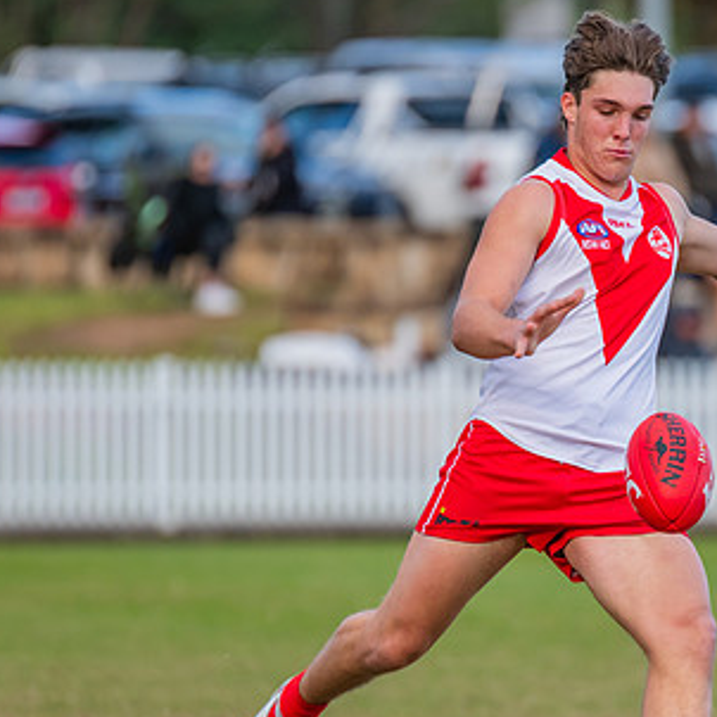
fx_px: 16451
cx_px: 641
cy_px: 399
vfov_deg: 2.5
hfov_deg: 2.5
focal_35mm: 702
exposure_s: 1/1250
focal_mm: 380
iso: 800
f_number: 5
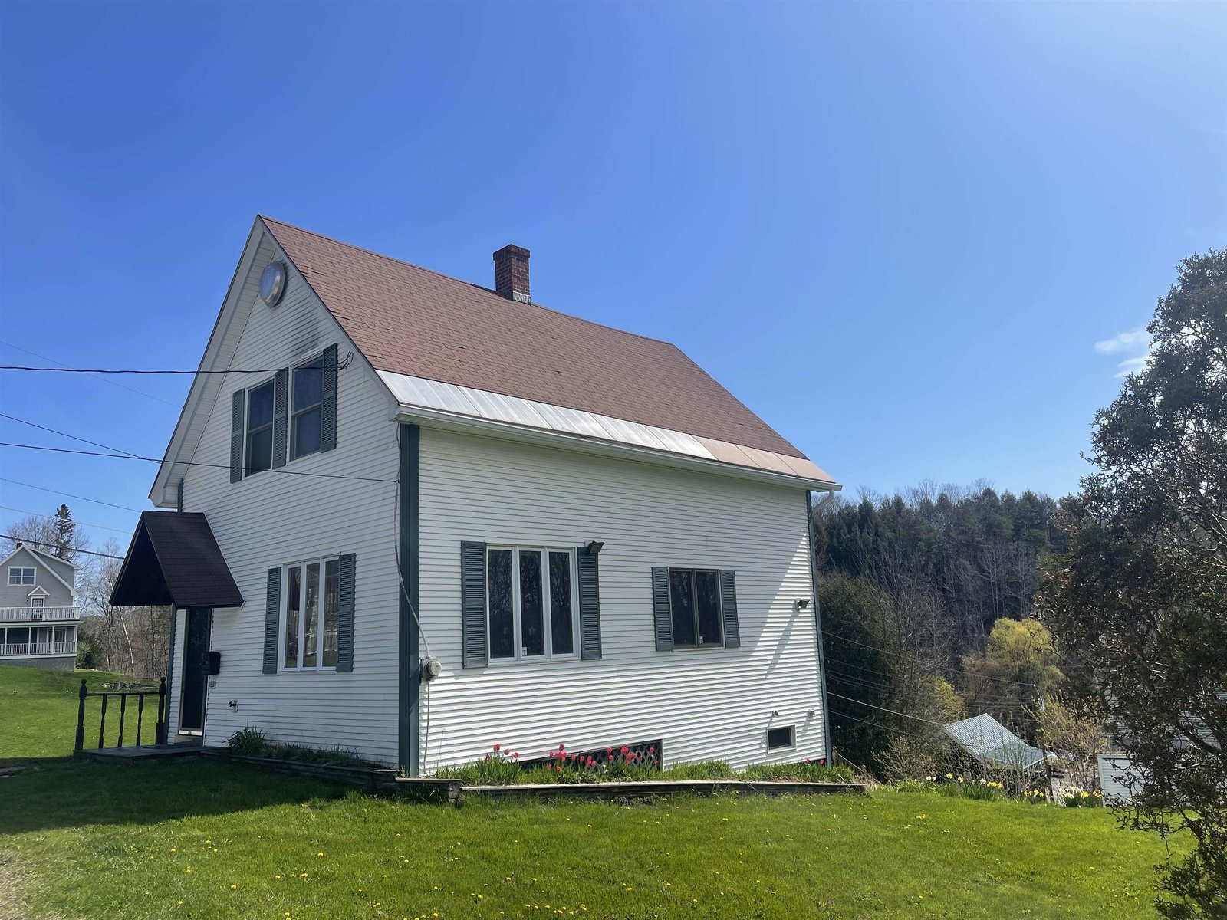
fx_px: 922
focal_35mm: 26
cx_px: 614
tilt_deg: +10.0
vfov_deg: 53.1
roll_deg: +2.7
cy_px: 460
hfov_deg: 67.3
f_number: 1.6
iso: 32
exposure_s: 1/4348
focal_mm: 5.1
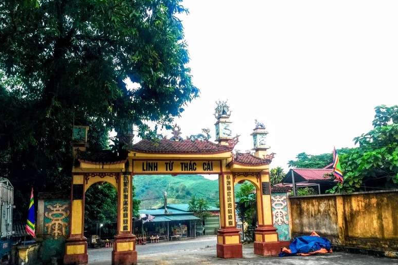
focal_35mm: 31
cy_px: 151
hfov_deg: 60.3
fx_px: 343
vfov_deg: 42.2
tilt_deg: +11.3
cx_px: 202
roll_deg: +0.0
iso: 80
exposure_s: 1/33
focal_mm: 4.15
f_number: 2.2
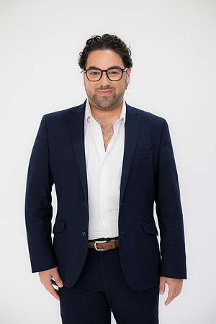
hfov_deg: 18.2
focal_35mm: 75
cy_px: 162
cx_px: 108
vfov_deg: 27.0
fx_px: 675
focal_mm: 75
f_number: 3.2
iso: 800
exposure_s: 1/125
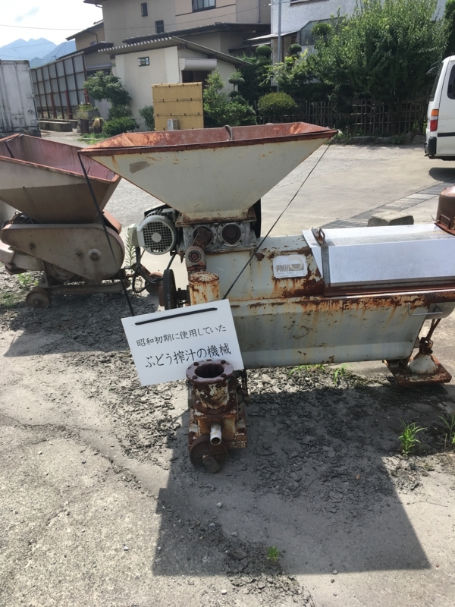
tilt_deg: -20.9
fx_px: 508
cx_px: 228
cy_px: 304
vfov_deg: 61.7
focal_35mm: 29
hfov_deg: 48.2
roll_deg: -0.6
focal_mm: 4.15
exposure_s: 1/927
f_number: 2.2
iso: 25
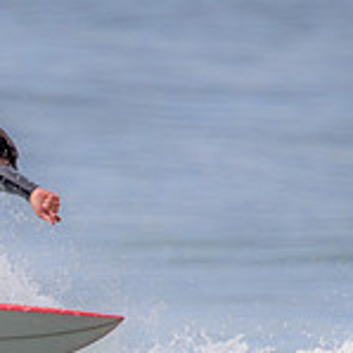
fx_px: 36365
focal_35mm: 3152
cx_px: -182
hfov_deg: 0.6
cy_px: 344
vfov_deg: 0.6
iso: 1800
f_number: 11
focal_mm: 800
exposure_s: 1/2000
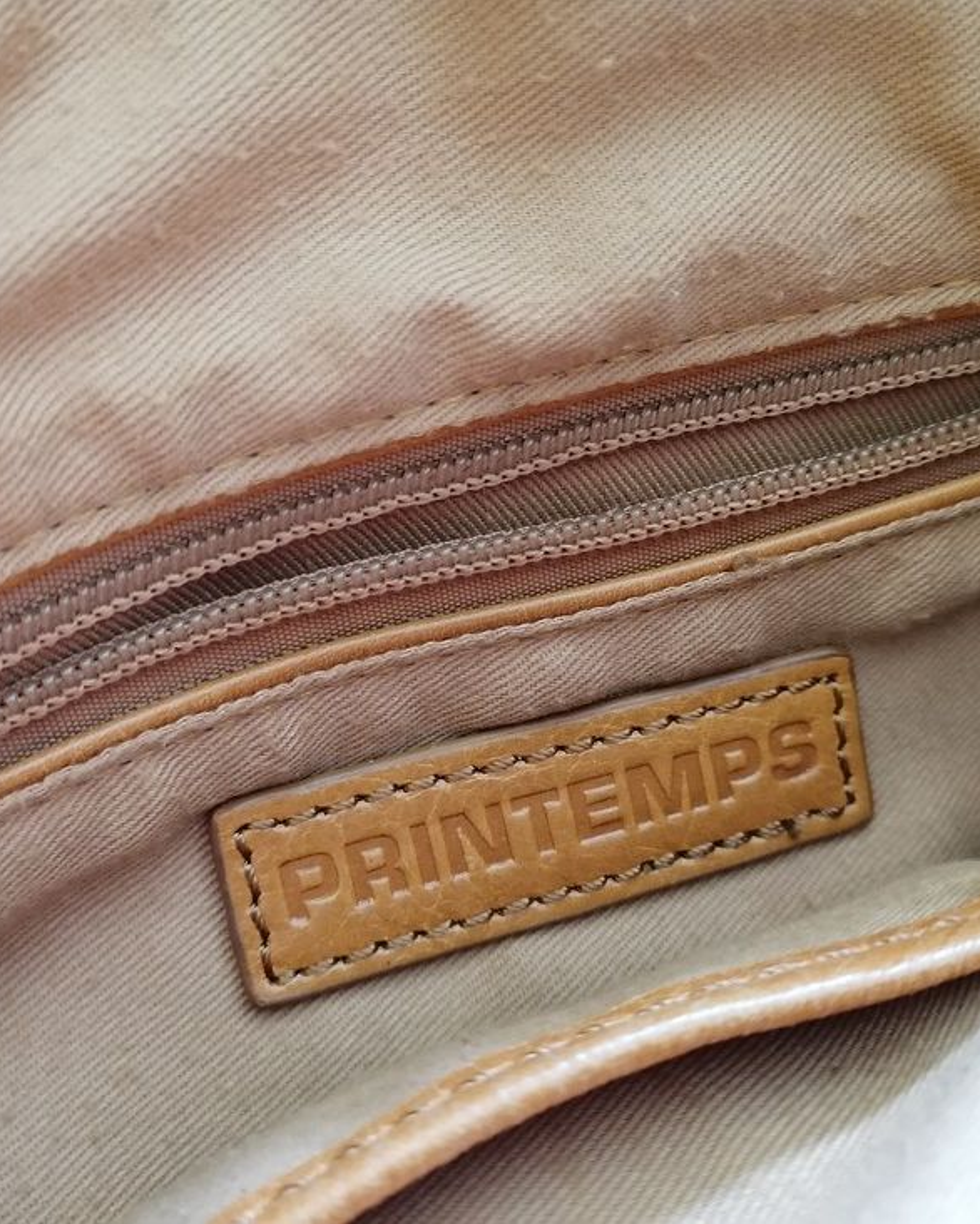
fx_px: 1305
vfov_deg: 50.3
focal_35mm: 36
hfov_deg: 41.2
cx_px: 478
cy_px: 599
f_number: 1.8
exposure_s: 1/25
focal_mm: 4.75
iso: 500
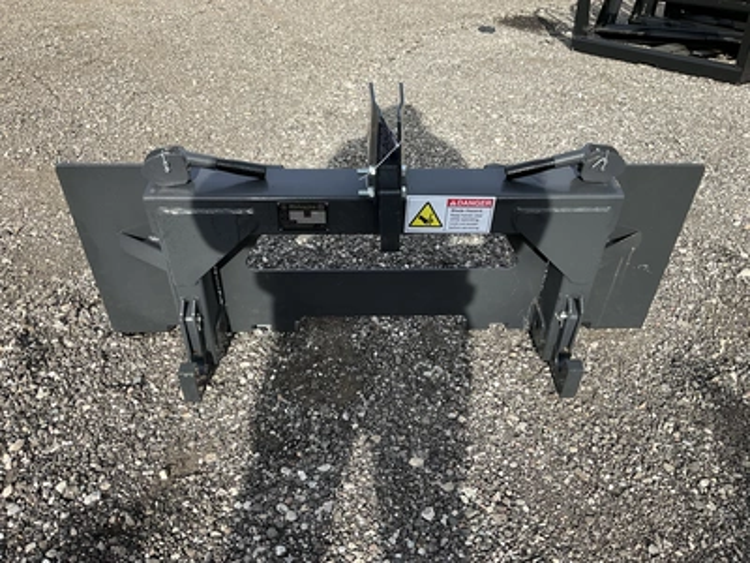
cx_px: 375
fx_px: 628
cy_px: 282
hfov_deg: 61.7
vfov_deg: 48.2
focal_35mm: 29
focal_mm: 3
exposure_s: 1/657
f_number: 1.8
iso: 25
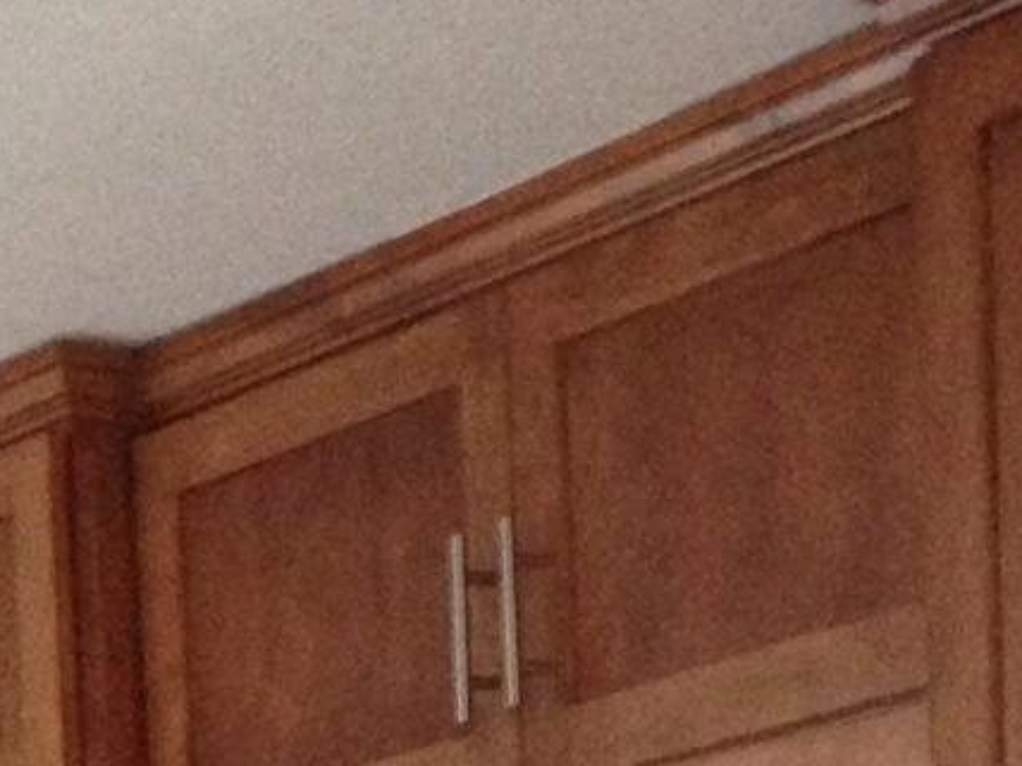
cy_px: 1721
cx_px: 244
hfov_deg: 12.5
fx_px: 4665
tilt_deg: -2.9
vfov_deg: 8.7
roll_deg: +4.3
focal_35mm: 158
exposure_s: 1/15
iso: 400
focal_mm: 4.12
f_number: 2.4
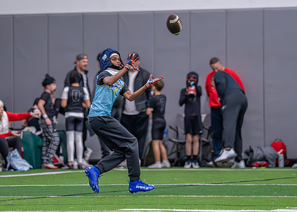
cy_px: 67
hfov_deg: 5.9
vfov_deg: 4.2
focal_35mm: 343
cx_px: 97
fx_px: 2892
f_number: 2.8
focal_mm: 176
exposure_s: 1/1250
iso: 6400
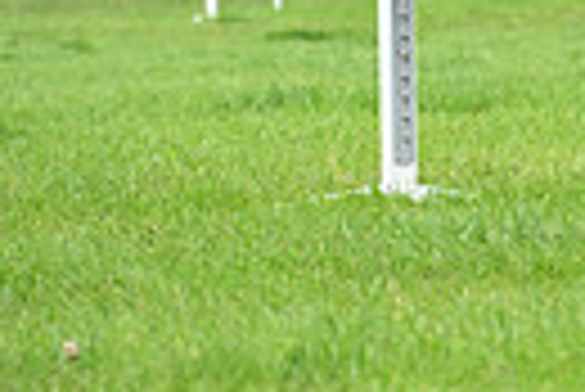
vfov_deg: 2.2
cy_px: -439
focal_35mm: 626
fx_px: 10184
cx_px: 1269
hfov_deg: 3.3
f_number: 5.6
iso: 1800
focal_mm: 140
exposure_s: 1/1250
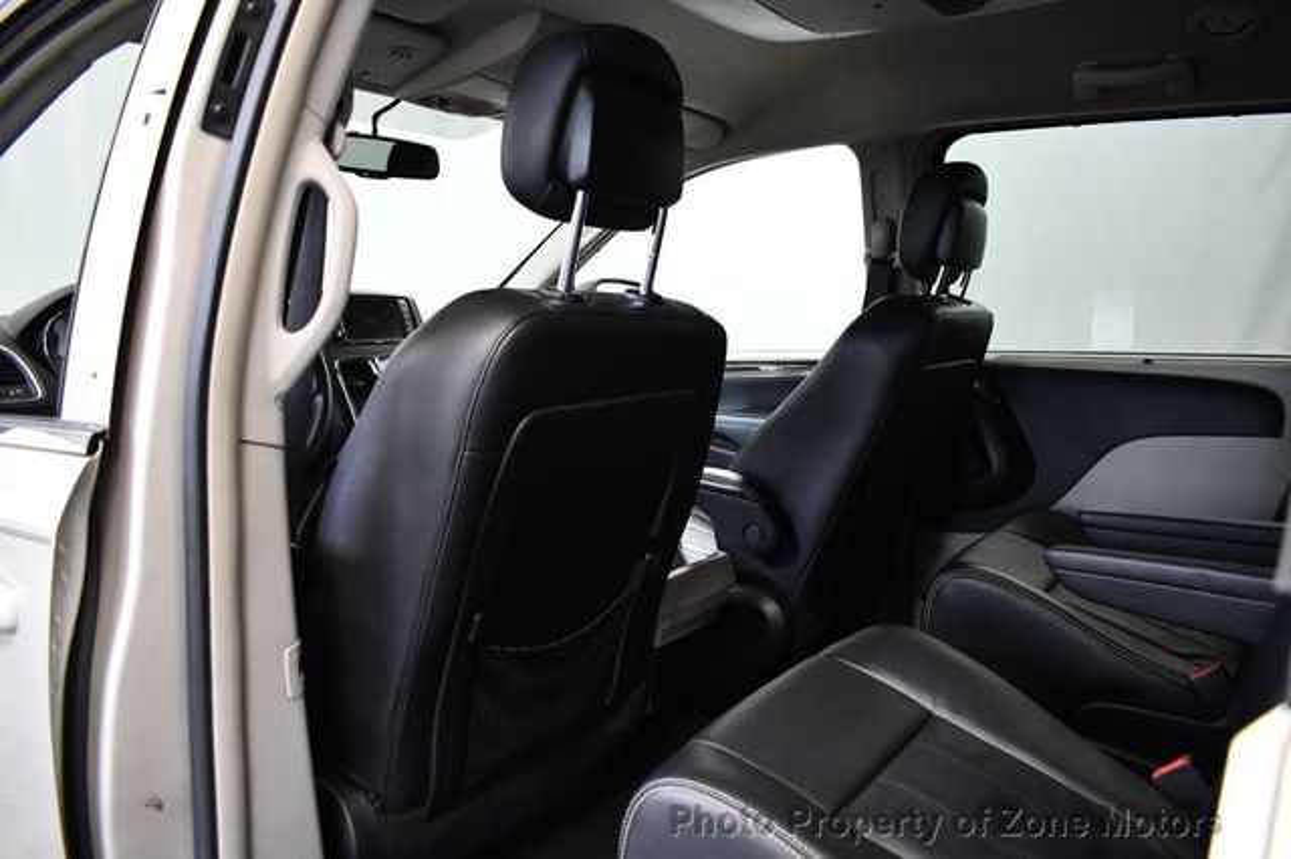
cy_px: 430
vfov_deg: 47.9
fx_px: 968
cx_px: 646
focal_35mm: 27
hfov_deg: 67.4
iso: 3200
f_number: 3.5
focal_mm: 18
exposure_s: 1/100
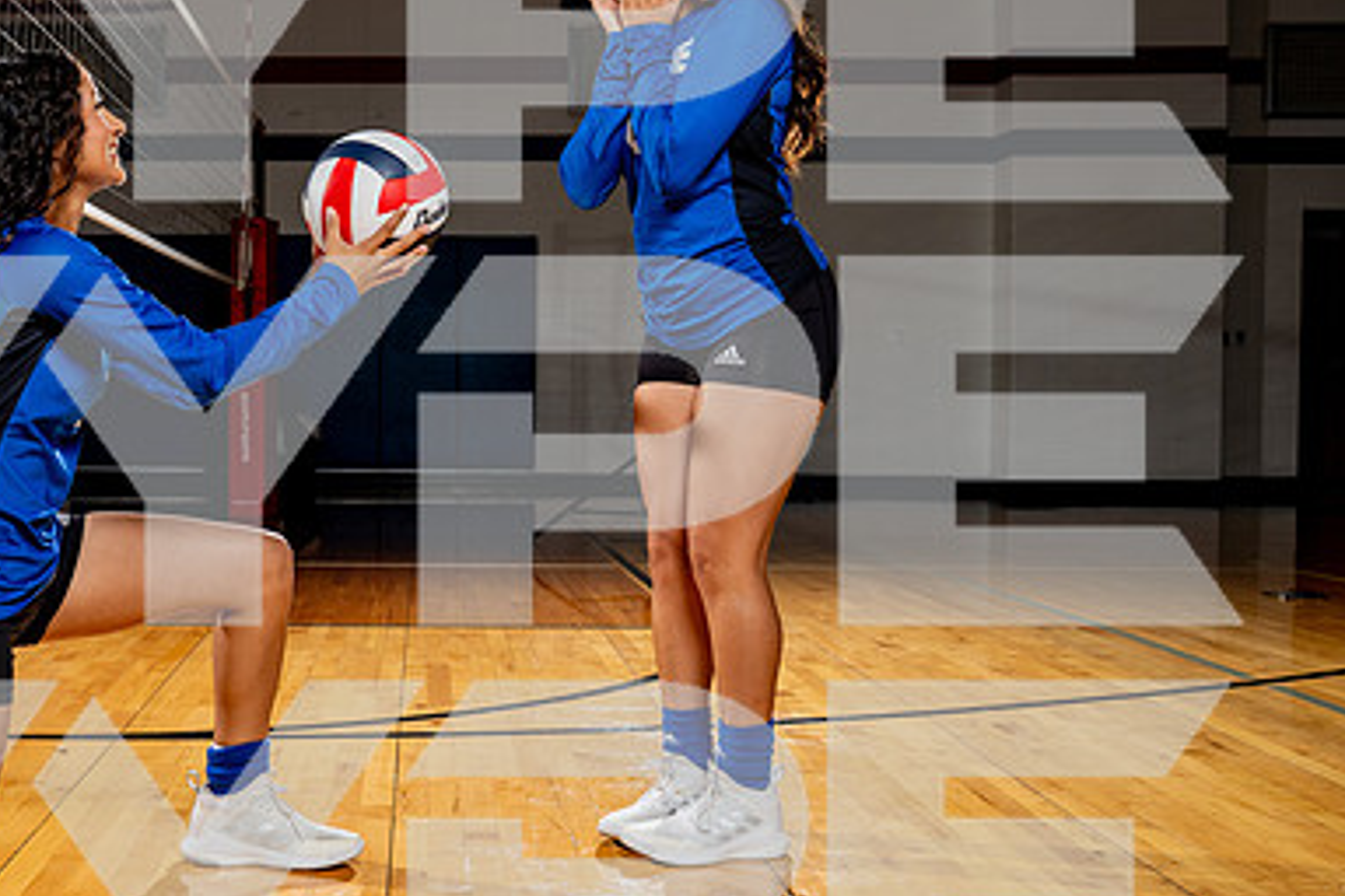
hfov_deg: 39.4
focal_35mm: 49
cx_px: 350
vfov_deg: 27.5
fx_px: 1831
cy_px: 443
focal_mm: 31
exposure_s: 1/250
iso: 100
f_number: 5.6
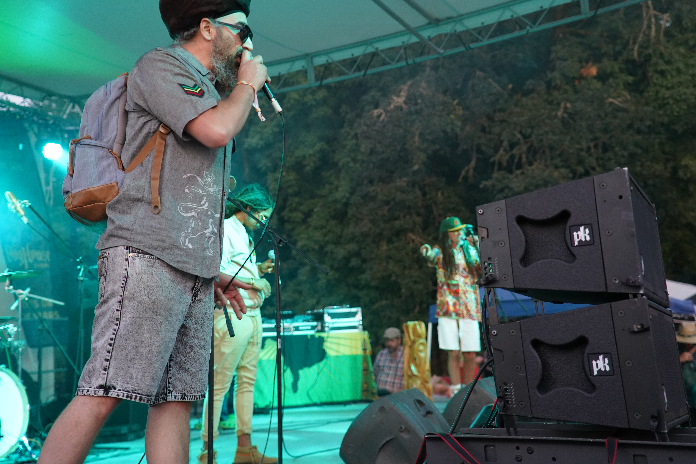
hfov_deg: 36.9
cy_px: 232
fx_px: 1044
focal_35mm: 54
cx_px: 348
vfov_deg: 25.1
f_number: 4
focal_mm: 54
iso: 3200
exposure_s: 1/160
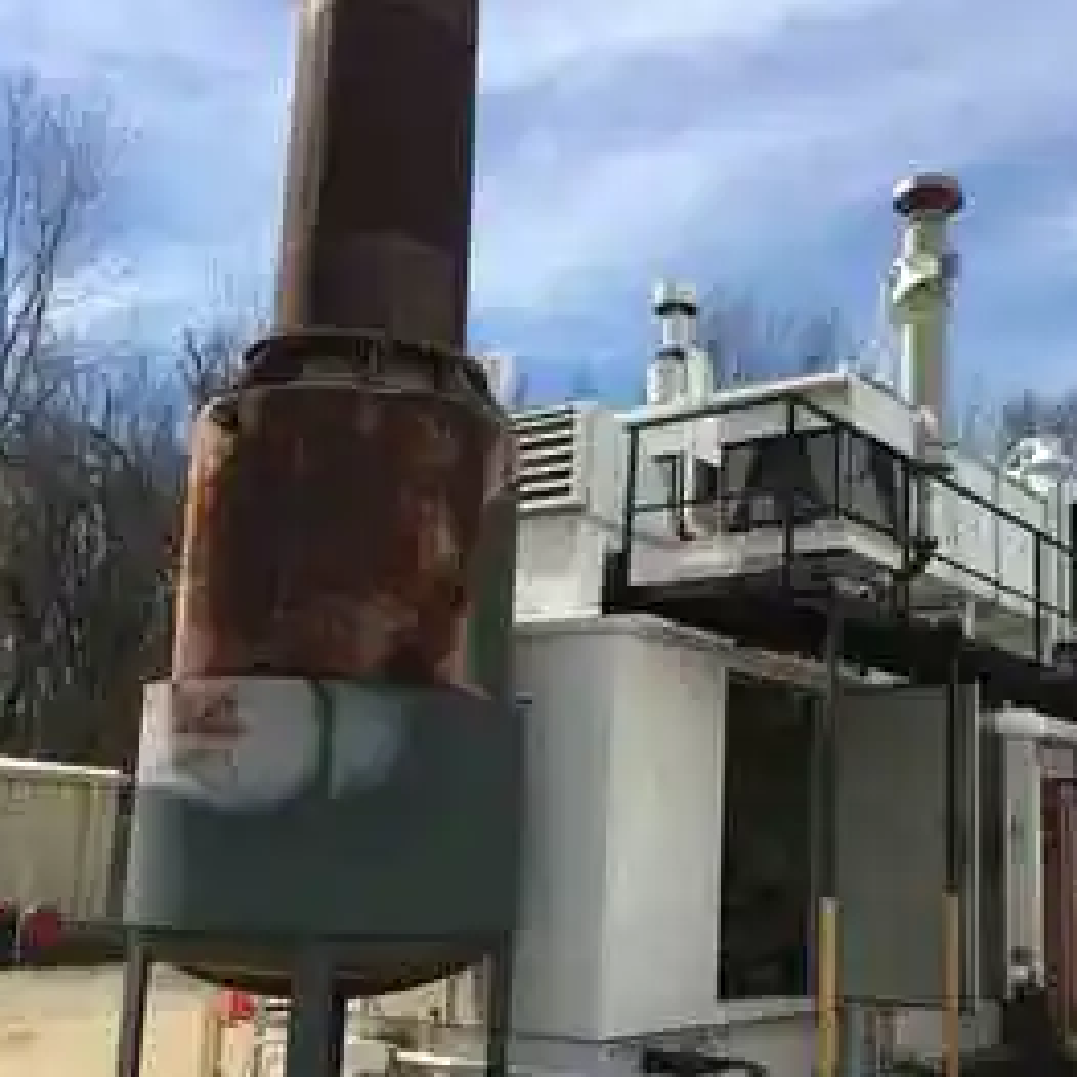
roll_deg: -1.3
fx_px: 1373
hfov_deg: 42.4
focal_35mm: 39
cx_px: 696
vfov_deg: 42.7
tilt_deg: +9.9
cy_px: 610
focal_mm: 4.15
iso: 32
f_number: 2.2
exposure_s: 1/1721
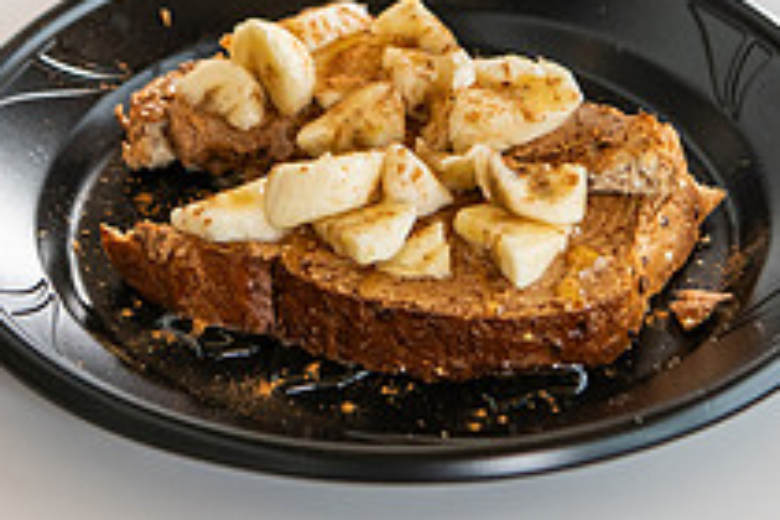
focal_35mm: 152
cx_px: 301
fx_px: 3293
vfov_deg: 8.9
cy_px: -80
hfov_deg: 13.5
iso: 640
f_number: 4
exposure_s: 1/200
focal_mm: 55
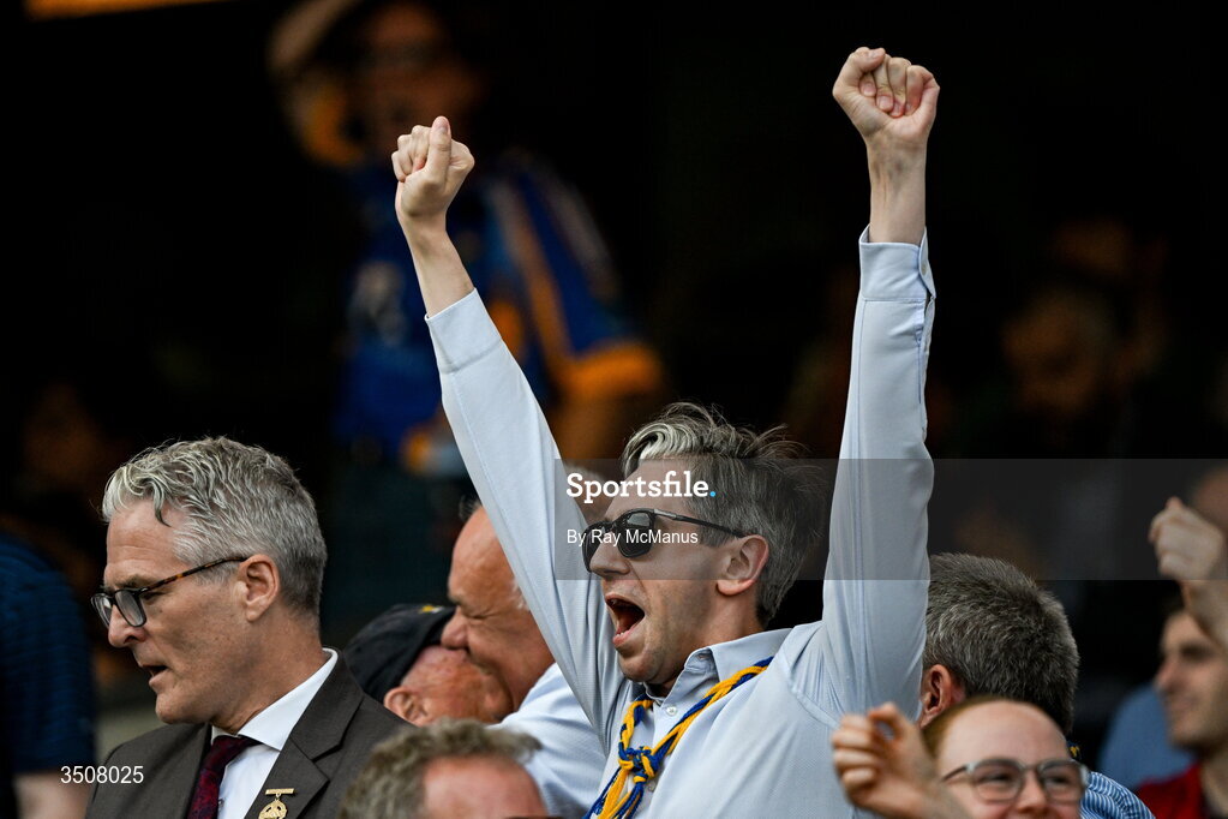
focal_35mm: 840
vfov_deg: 1.6
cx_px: 614
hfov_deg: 2.5
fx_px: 28651
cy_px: 410
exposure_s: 1/2500
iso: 1600
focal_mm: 840
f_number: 5.6
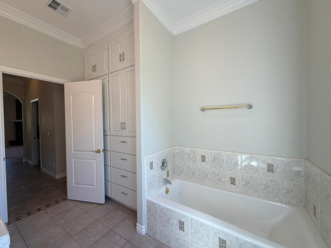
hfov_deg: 102.1
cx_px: 166
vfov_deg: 85.7
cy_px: 124
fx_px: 134
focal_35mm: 14
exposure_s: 1/120
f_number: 2.2
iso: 64
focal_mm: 2.22
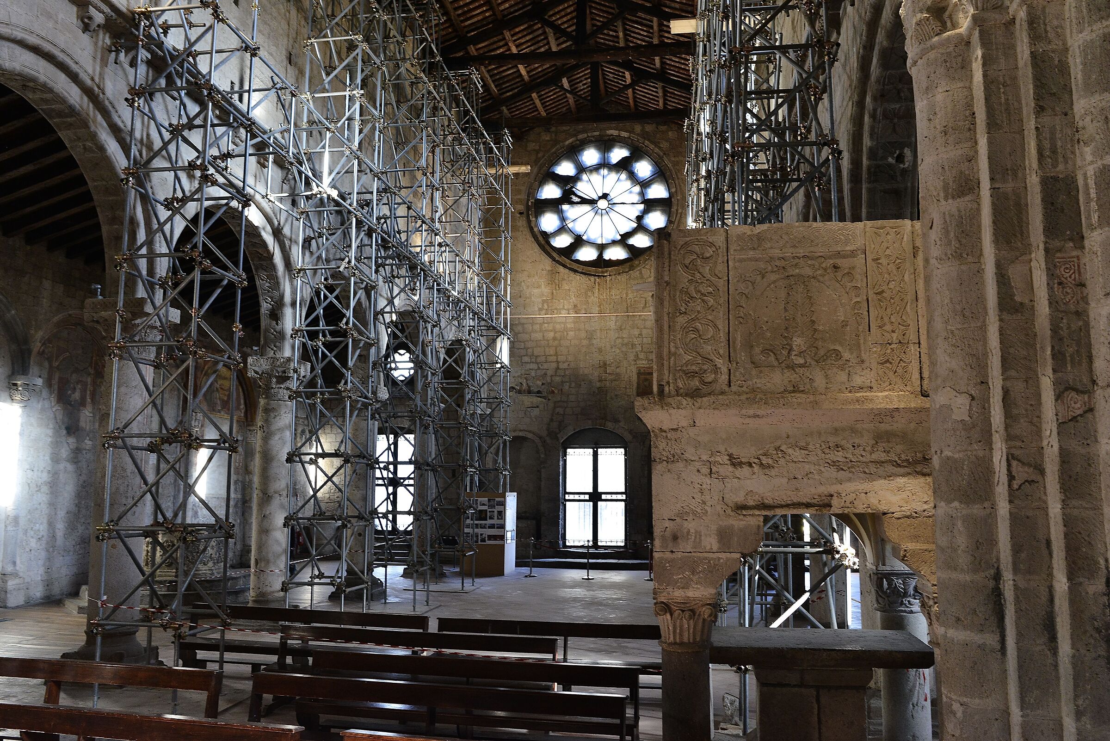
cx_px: 555
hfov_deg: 65.5
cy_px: 370
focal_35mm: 28
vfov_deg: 46.4
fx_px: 864
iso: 1250
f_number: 6.3
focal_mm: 28
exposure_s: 1/30
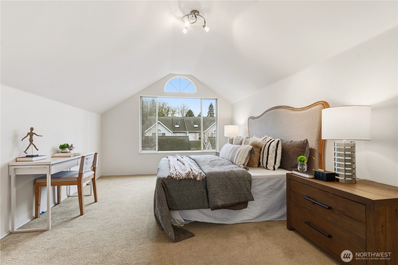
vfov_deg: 73.7
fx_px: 177
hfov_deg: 96.7
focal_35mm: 16
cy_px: 132
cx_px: 199
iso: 100
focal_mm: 16
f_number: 11
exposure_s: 1/15
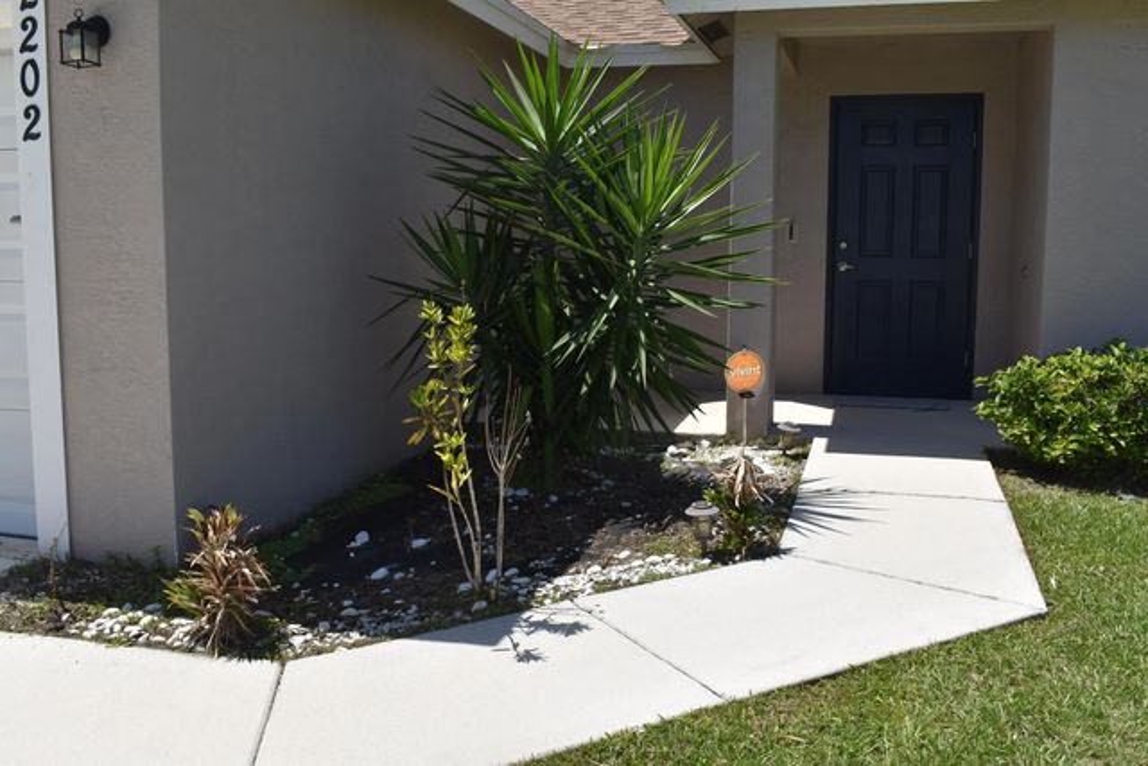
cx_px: 574
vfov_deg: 38.4
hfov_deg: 55.1
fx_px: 1100
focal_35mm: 34
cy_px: 383
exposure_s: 1/200
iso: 100
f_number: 11
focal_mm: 23
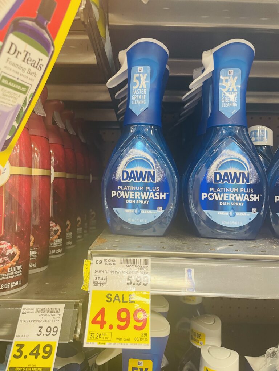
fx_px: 279
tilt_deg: -0.8
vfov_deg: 67.3
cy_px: 186
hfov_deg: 53.1
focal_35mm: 26
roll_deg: -1.6
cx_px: 140
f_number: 1.6
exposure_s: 1/43
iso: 125
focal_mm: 4.2
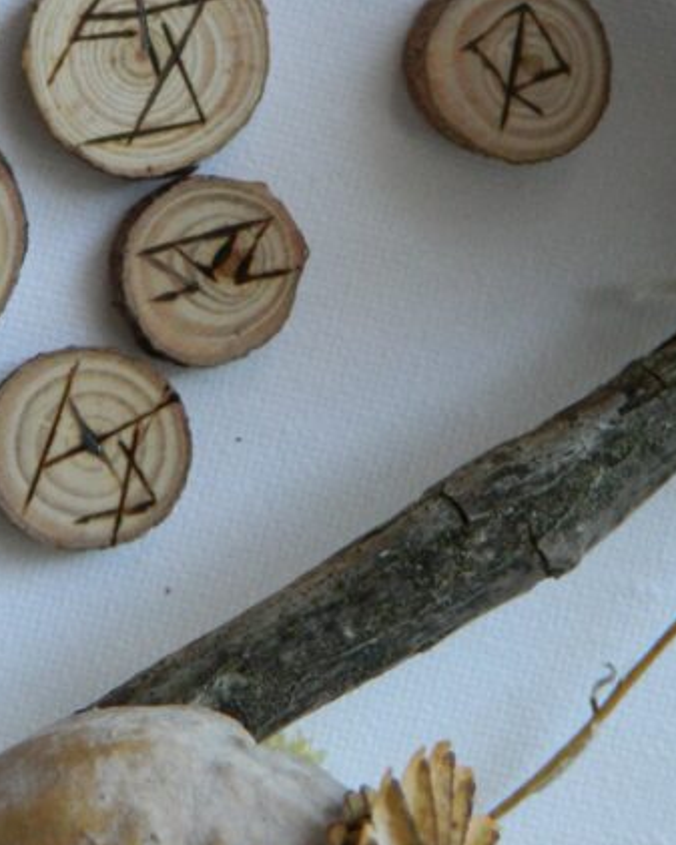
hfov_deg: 18.4
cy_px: 157
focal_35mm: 83
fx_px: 2075
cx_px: 150
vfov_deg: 22.7
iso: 250
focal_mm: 6.2
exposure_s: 1/40
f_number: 3.3
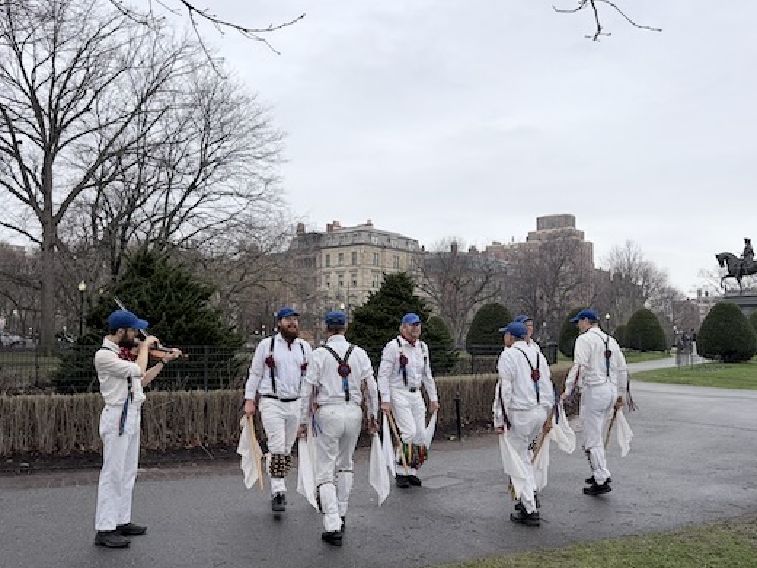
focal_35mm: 32
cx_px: 355
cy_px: 294
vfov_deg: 44.2
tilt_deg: +5.8
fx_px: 700
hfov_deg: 56.8
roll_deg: -1.1
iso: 50
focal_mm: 5.96
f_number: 1.6
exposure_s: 1/576
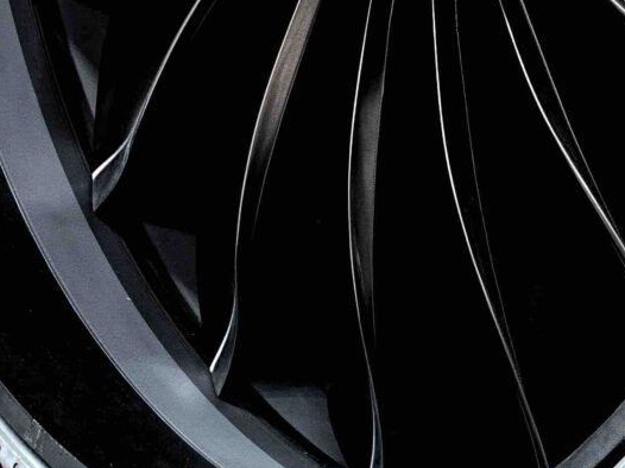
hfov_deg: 4.0
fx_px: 8879
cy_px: -281
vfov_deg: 3.0
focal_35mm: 492
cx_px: 1088
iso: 400
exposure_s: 1/50
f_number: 2.8
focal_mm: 105
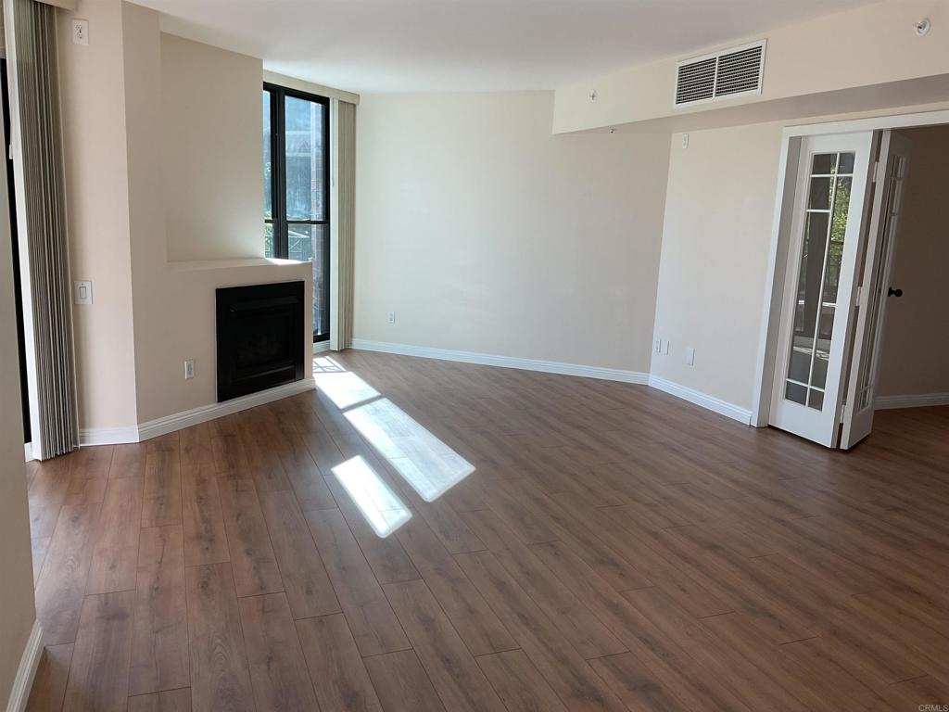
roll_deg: -1.8
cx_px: 474
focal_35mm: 29
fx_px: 795
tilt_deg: -12.0
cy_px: 356
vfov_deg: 48.2
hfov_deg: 61.7
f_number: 1.8
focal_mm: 3
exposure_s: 1/120
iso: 20
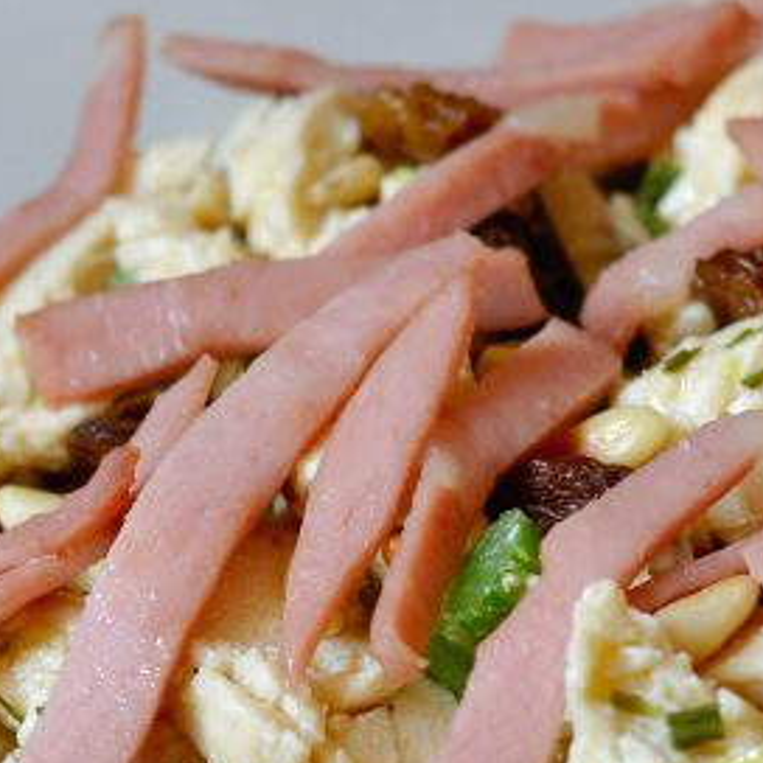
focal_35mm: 234
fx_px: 5835
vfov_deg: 7.5
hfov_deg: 7.5
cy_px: 407
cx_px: 575
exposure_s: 1/4
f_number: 4.5
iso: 100
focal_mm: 50
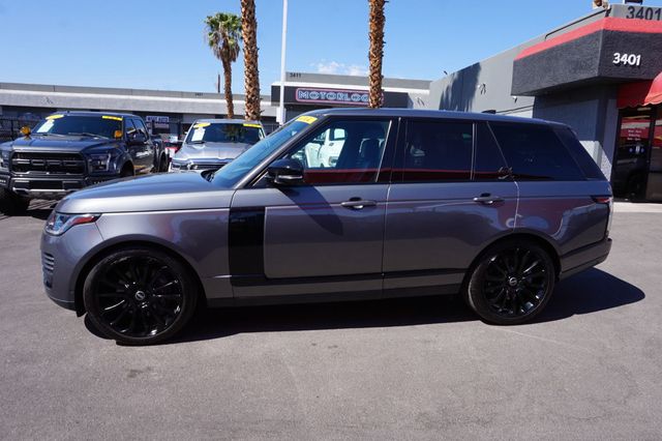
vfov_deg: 53.1
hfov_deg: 73.8
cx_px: 331
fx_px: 441
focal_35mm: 24
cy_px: 220
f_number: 11
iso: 100
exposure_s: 1/80
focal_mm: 16
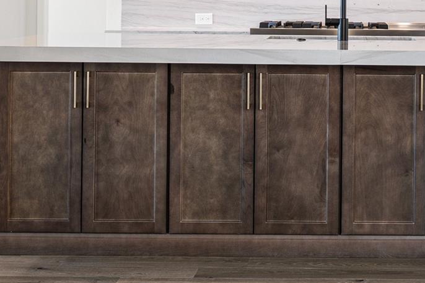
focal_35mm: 98
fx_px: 1157
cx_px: 367
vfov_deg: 13.7
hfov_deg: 20.5
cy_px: -22
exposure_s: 1/6
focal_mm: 28.5
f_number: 8
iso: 100
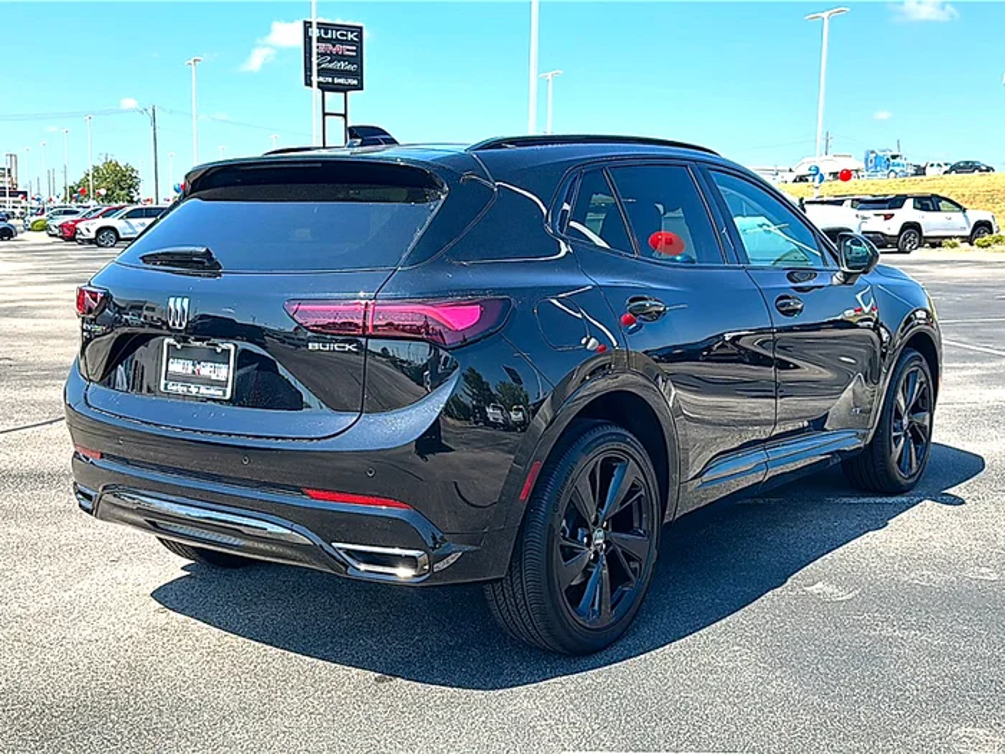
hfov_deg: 55.4
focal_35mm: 33
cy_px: 377
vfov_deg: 42.9
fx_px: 958
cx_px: 502
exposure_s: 1/2817
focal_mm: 6.86
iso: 80
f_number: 1.78
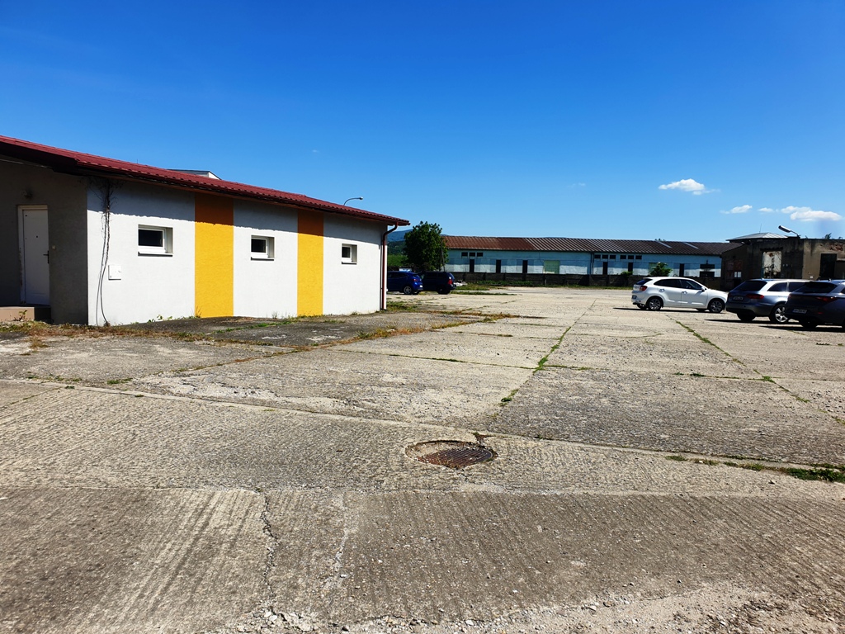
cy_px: 317
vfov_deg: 53.1
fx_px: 635
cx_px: 422
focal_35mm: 26
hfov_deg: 67.3
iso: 50
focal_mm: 4.3
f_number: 2.4
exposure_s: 1/1751
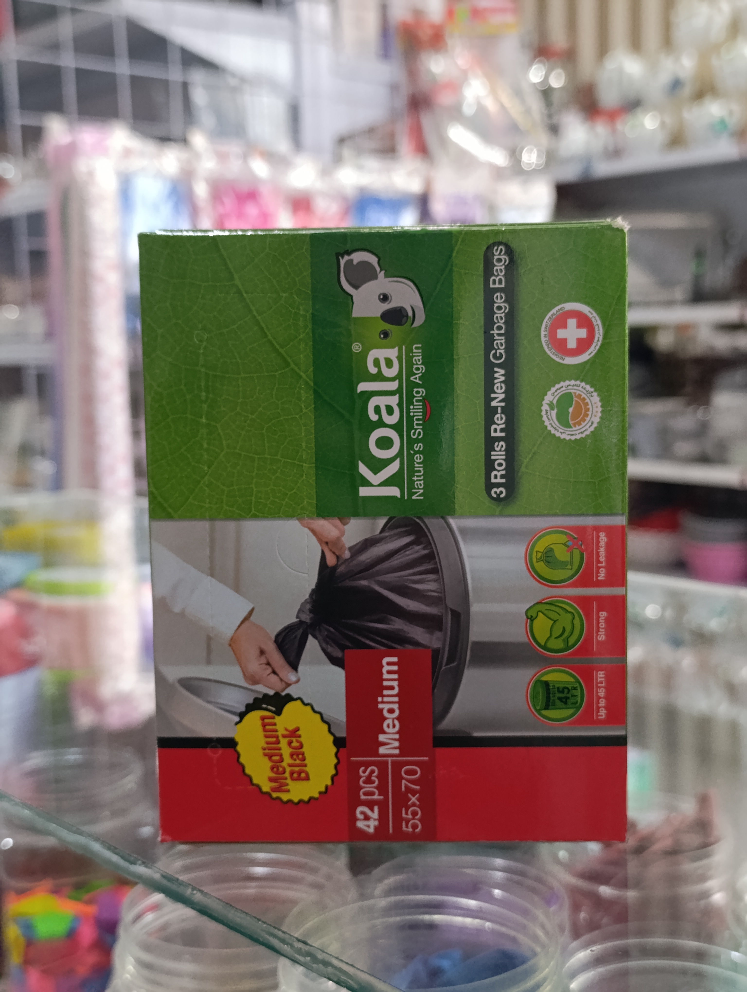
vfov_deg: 41.2
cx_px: 374
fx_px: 1320
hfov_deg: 31.6
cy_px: 496
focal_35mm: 46
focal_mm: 6.14
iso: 1250
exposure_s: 1/100
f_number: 1.6
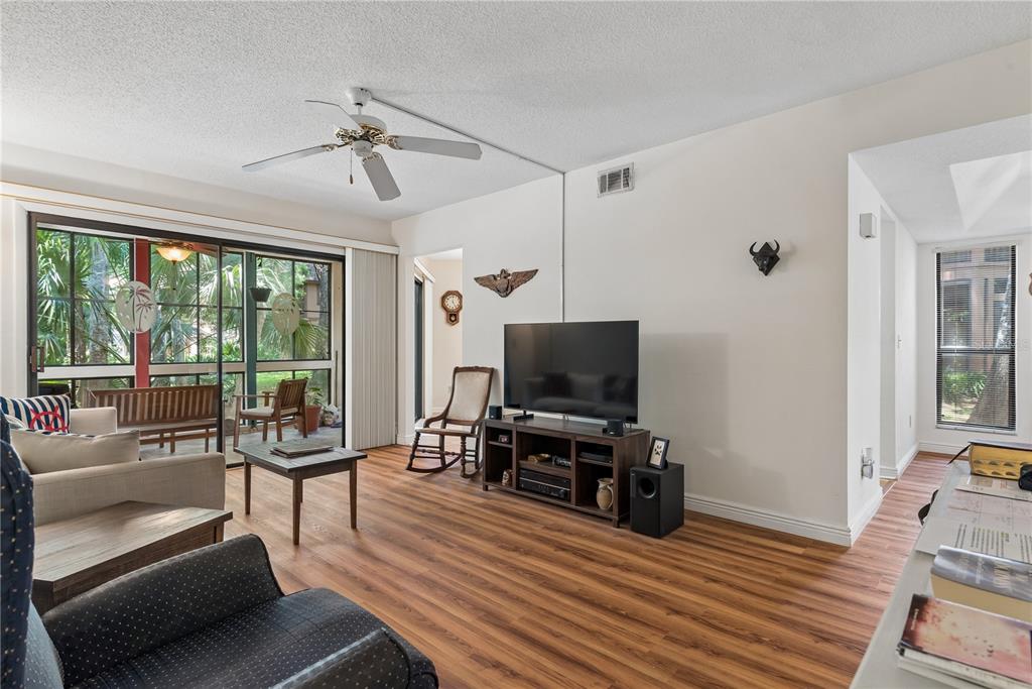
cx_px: 516
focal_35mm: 18
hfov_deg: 90.0
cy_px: 344
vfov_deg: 67.4
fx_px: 516
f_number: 10
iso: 320
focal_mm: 18
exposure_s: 1/5
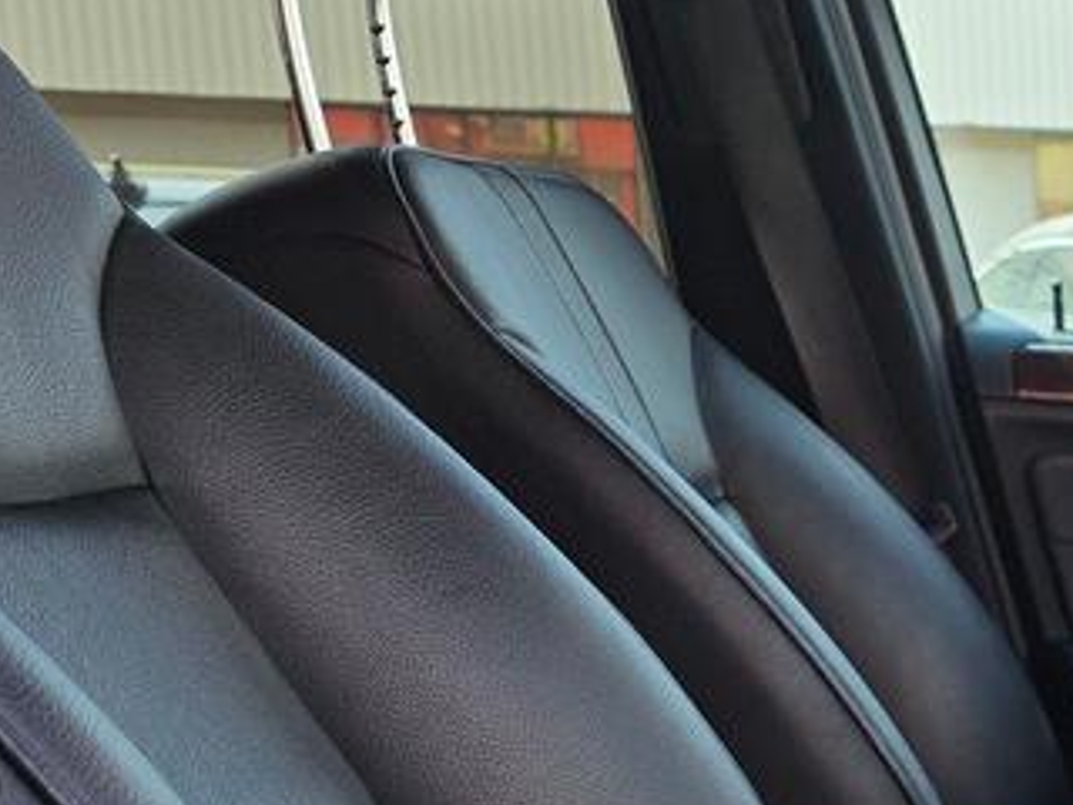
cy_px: 1006
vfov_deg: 15.4
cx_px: 1707
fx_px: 2852
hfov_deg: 18.4
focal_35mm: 92
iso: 25
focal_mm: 6.3
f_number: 1.7
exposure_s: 1/359
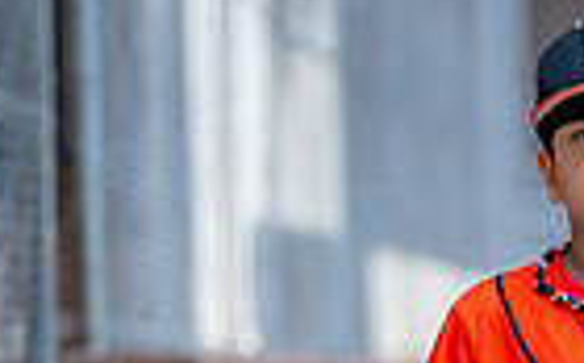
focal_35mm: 246
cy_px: 681
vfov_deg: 5.2
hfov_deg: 8.5
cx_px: 628
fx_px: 3909
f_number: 1.2
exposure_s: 1/1600
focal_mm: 50
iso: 125
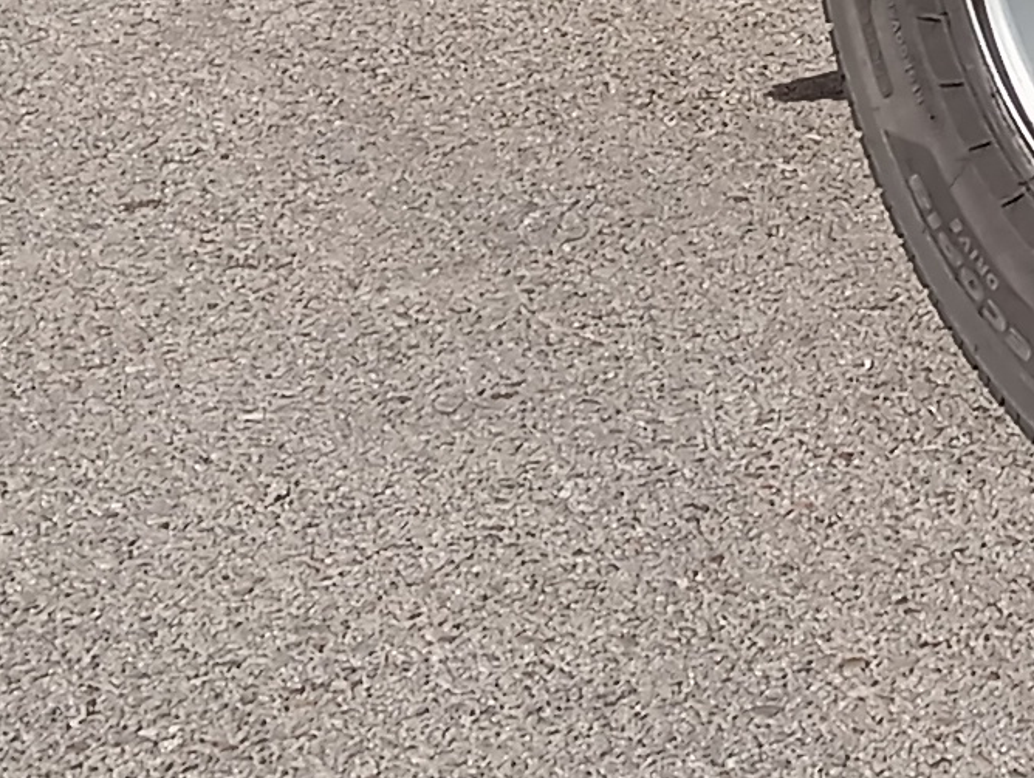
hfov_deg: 11.3
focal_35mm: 171
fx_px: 5115
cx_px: 1272
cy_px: -903
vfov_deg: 8.2
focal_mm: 4.22
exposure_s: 1/888
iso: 55
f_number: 1.8
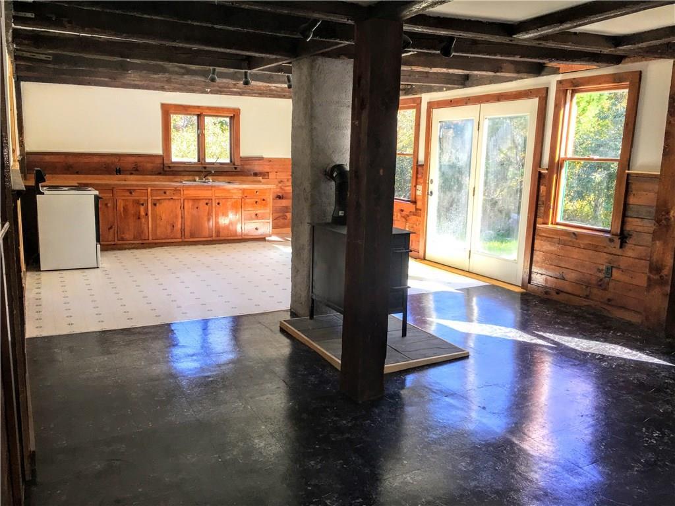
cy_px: 253
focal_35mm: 29
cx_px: 338
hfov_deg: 61.7
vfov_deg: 48.2
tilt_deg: -10.5
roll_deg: -1.5
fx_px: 565
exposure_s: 1/120
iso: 40
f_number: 2.2
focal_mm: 4.15
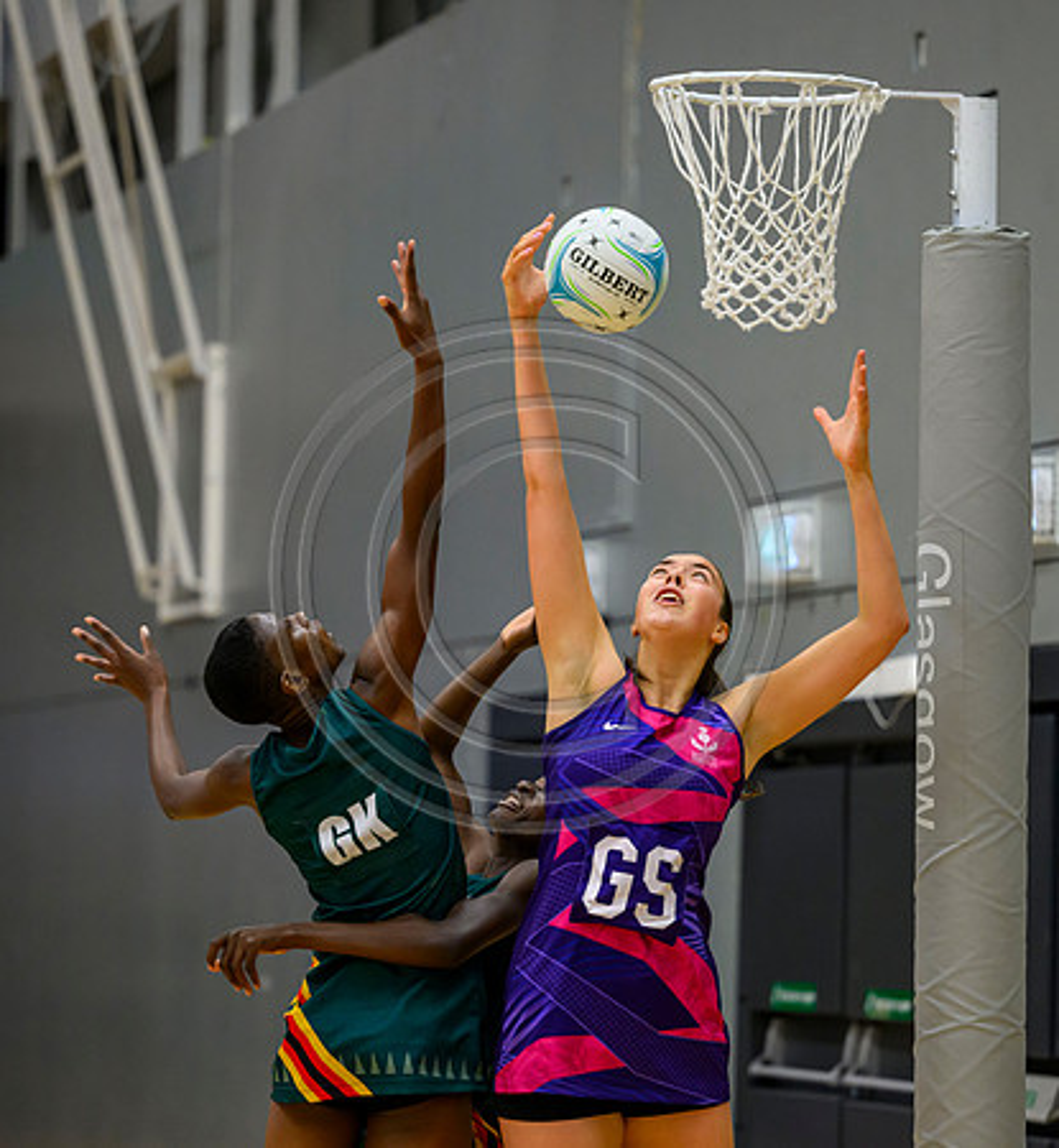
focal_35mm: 182
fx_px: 6585
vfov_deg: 10.0
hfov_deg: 9.2
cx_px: 491
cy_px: 572
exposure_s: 1/1000
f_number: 2.8
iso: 4000
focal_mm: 135
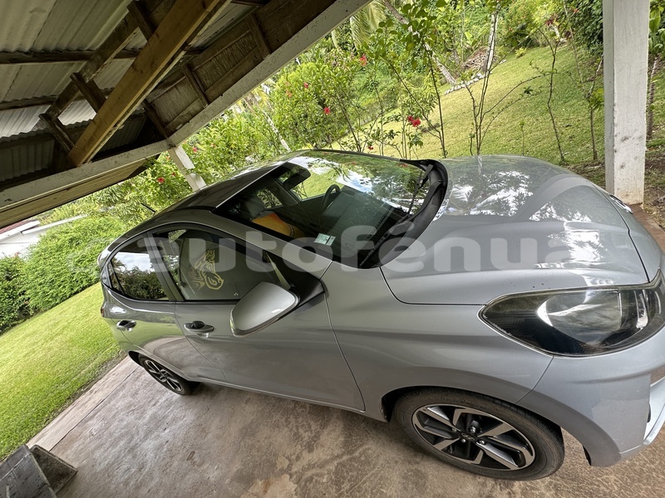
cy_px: 249
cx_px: 332
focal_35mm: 14
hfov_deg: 102.1
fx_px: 269
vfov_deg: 85.7
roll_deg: +27.0
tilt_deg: -22.3
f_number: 2.2
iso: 50
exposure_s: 1/99
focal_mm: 2.22
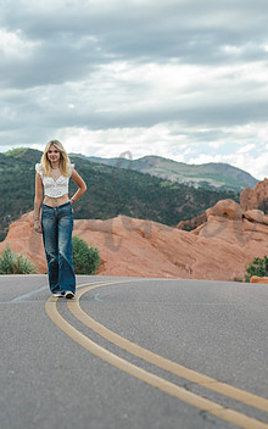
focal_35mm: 84
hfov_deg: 15.5
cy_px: 204
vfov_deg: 24.6
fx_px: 982
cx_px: 63
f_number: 2.2
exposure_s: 1/500
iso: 100
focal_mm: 50
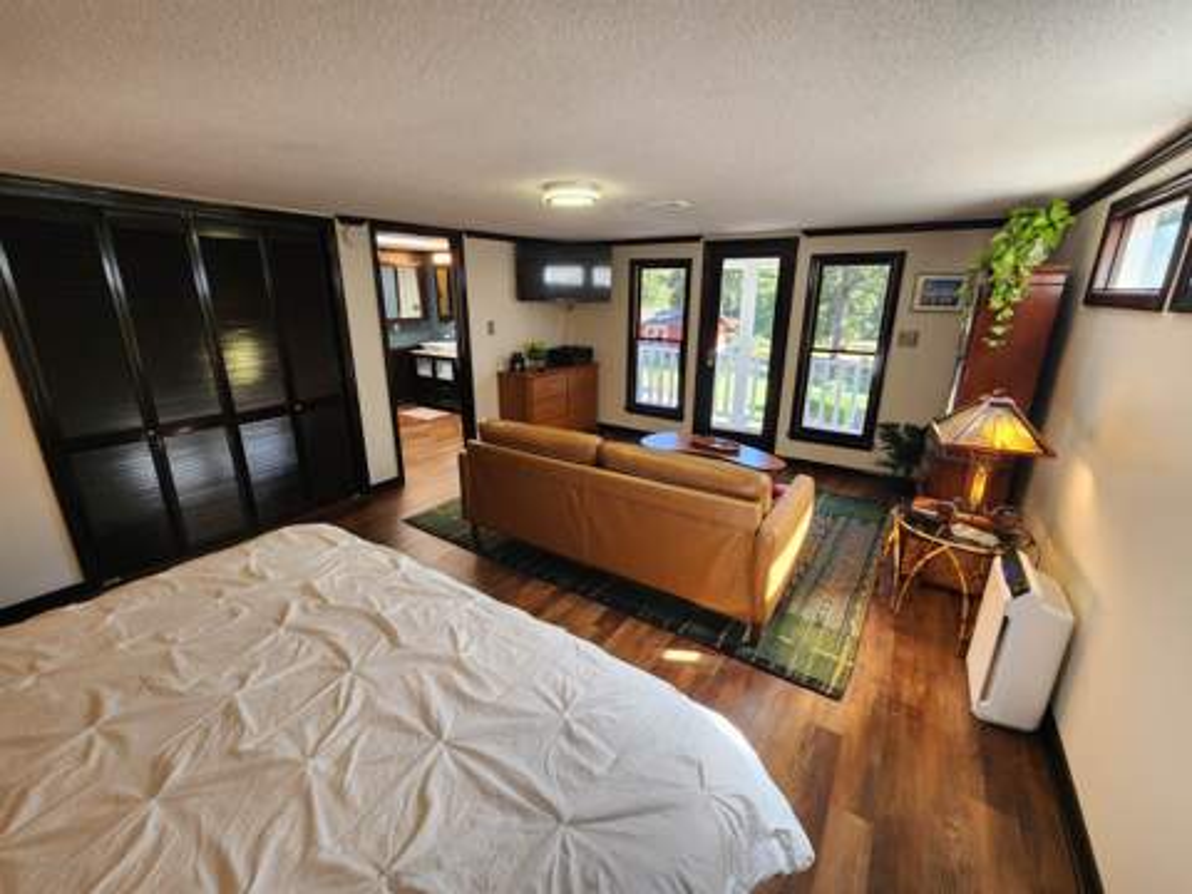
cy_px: 447
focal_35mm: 13
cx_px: 596
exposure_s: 1/60
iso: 125
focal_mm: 2.2
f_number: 2.2
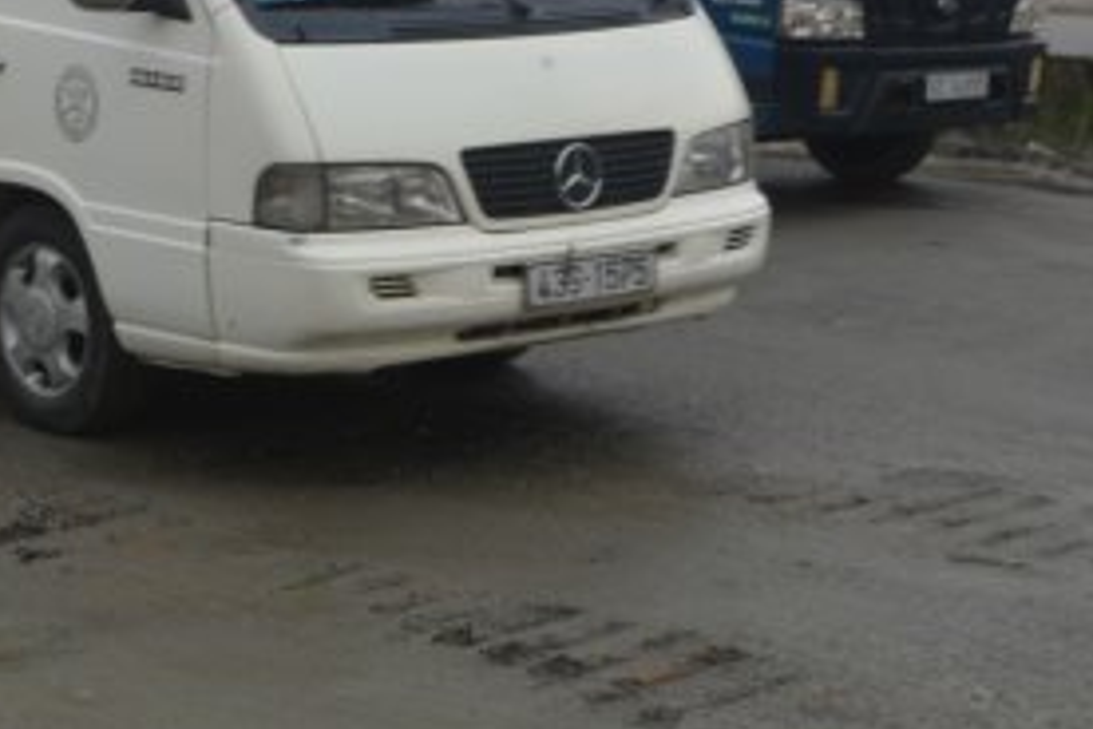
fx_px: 2738
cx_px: 259
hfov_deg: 22.3
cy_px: 230
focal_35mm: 90
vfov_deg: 15.1
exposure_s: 1/160
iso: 100
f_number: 6.3
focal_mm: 25
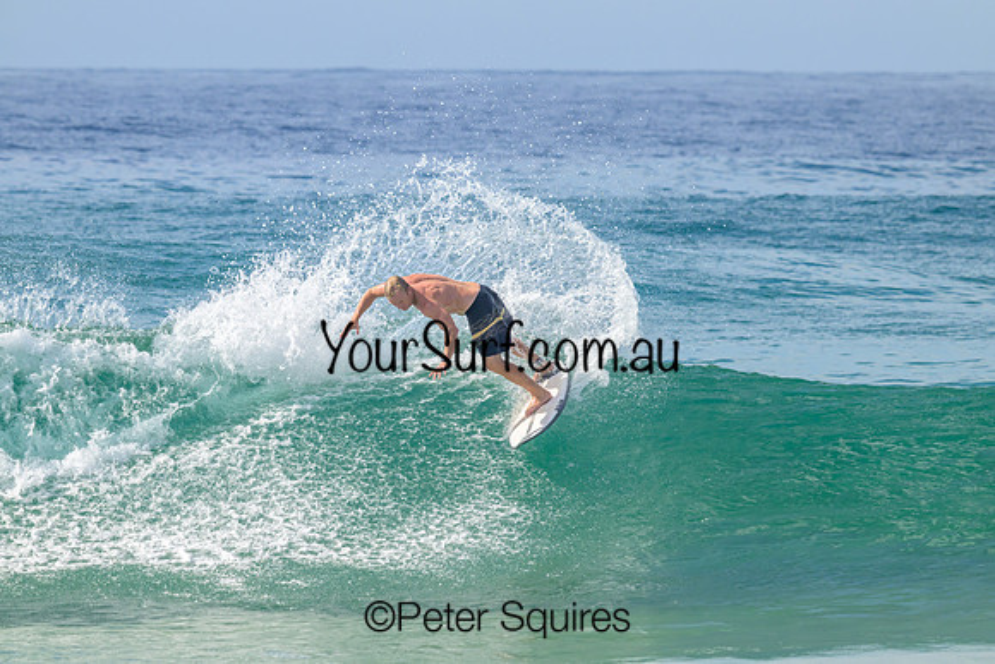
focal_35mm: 410
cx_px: 498
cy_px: 332
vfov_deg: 3.4
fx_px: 11334
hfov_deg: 5.0
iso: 720
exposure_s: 1/2000
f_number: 10
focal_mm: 410
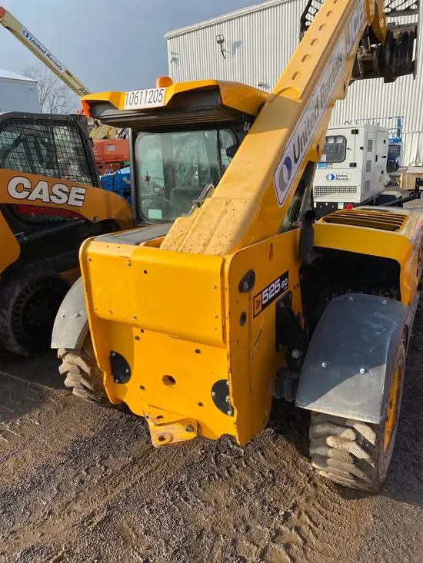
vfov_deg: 67.3
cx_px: 212
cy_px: 282
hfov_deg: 53.1
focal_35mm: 26
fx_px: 423
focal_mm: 4.25
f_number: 1.8
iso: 32
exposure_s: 1/1779
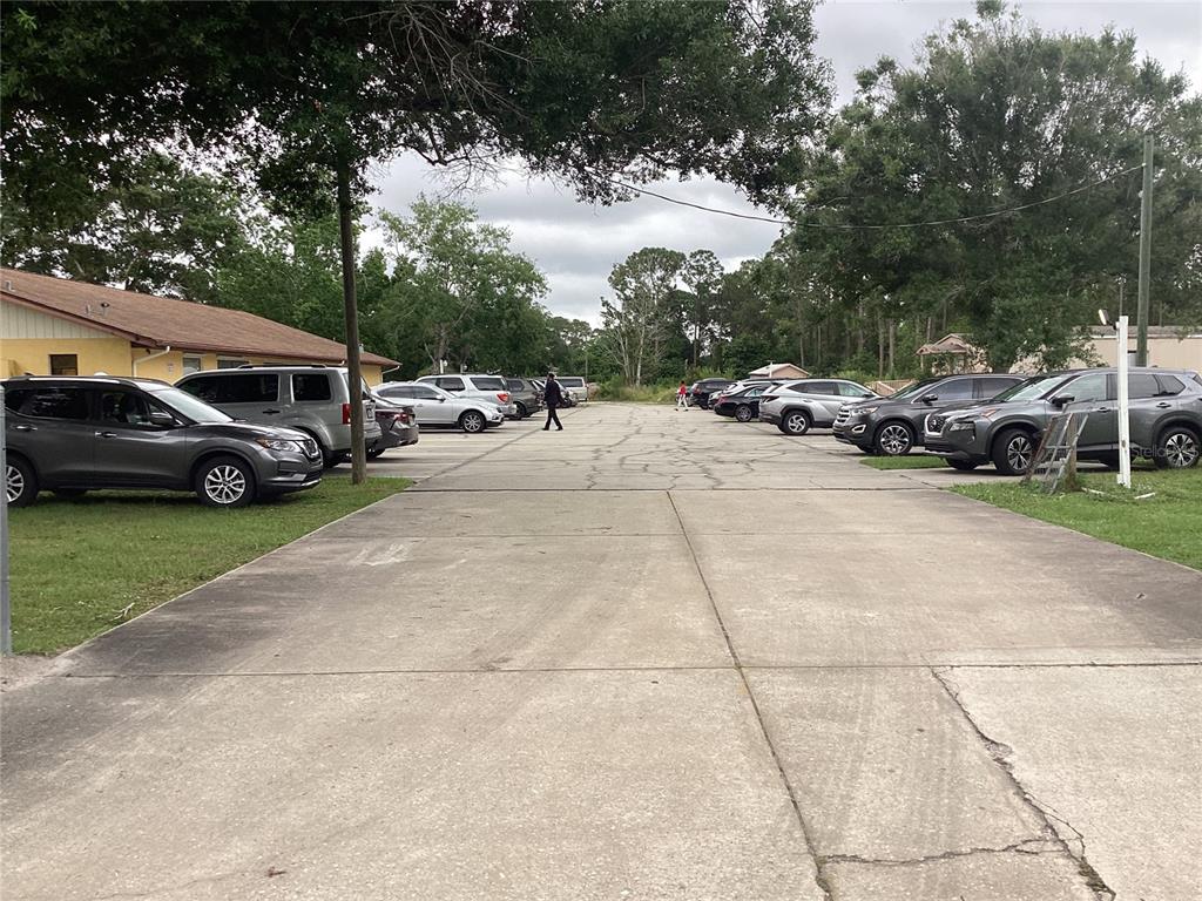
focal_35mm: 31
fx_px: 1076
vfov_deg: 45.4
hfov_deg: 58.4
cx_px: 601
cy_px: 450
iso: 25
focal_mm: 3.3
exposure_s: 1/317
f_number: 2.4
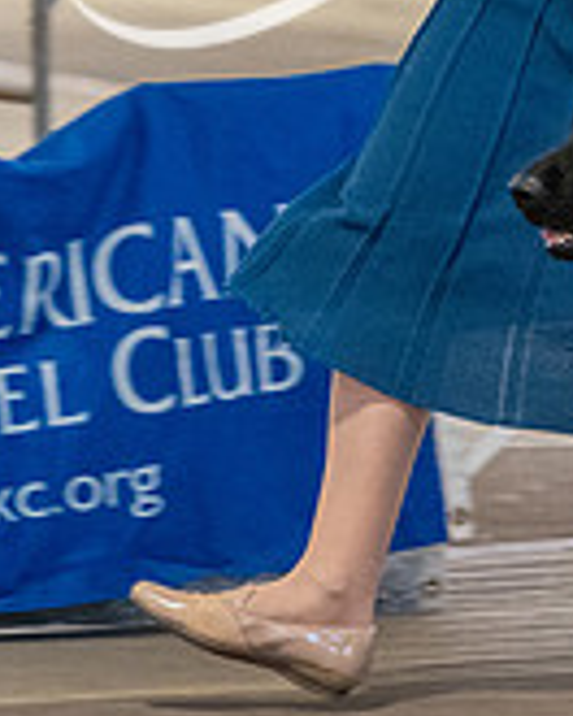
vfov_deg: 2.9
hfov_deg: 2.3
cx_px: 784
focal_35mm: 665
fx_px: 14097
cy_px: 139
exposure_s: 1/250
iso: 6400
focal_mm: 173
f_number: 3.5
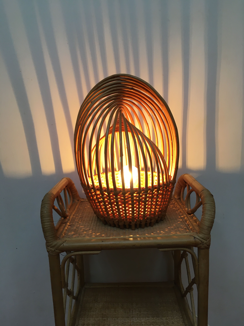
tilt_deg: -12.3
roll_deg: +0.9
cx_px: 122
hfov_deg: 48.2
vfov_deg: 61.7
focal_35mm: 29
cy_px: 163
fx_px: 273
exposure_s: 1/33
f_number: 2.2
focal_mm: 4.15
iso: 25
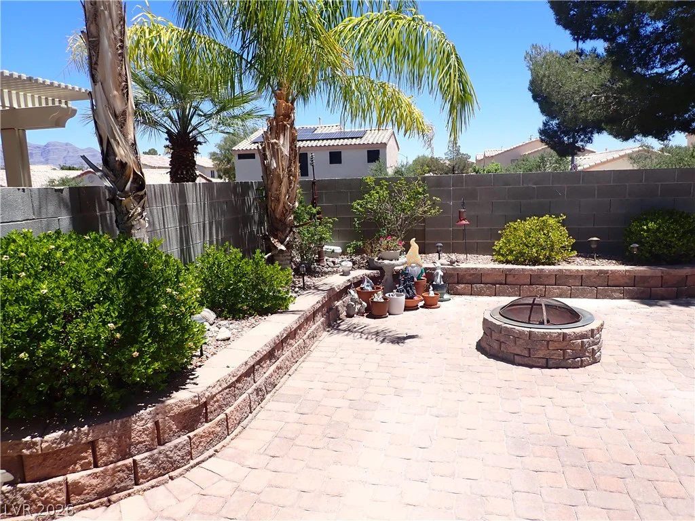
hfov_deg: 69.4
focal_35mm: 25
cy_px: 260
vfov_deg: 54.9
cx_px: 348
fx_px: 502
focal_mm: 4.5
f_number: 8
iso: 100
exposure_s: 1/200
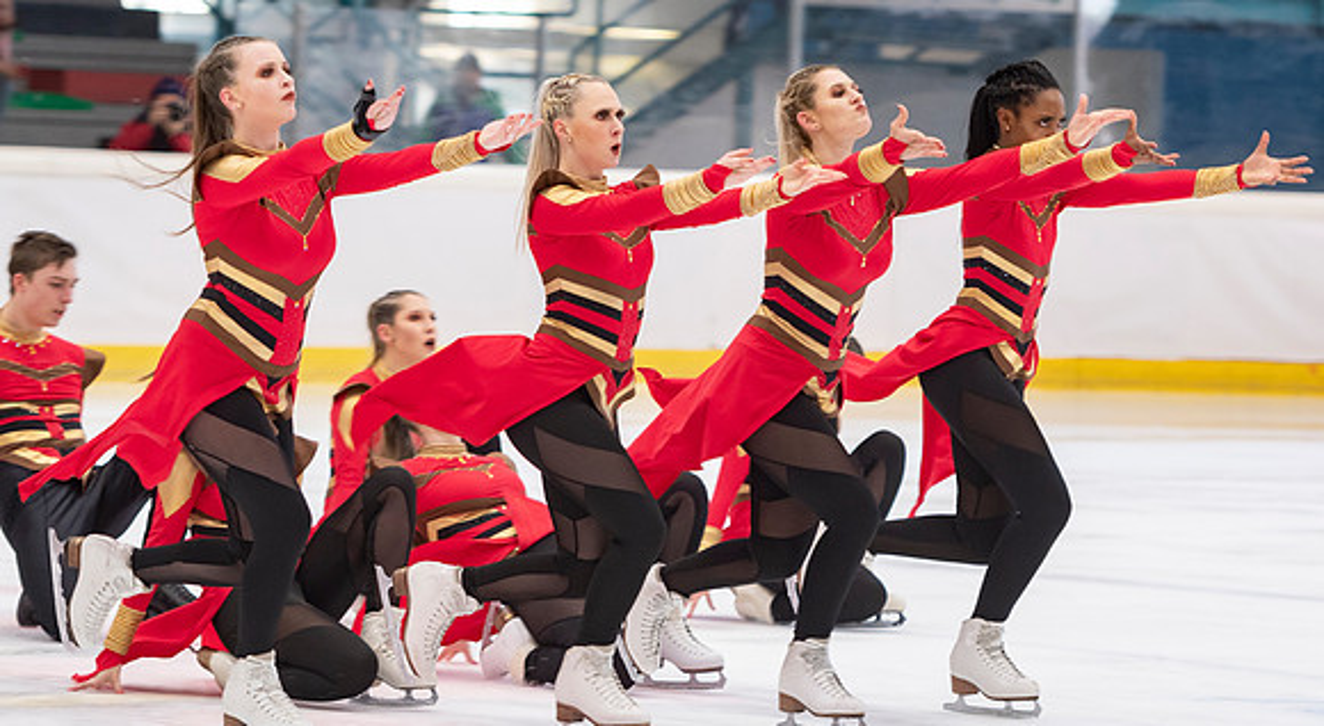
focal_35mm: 229
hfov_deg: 9.5
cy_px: 187
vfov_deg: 5.2
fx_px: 7980
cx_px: 680
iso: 800
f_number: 3.2
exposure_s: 1/200
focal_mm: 116
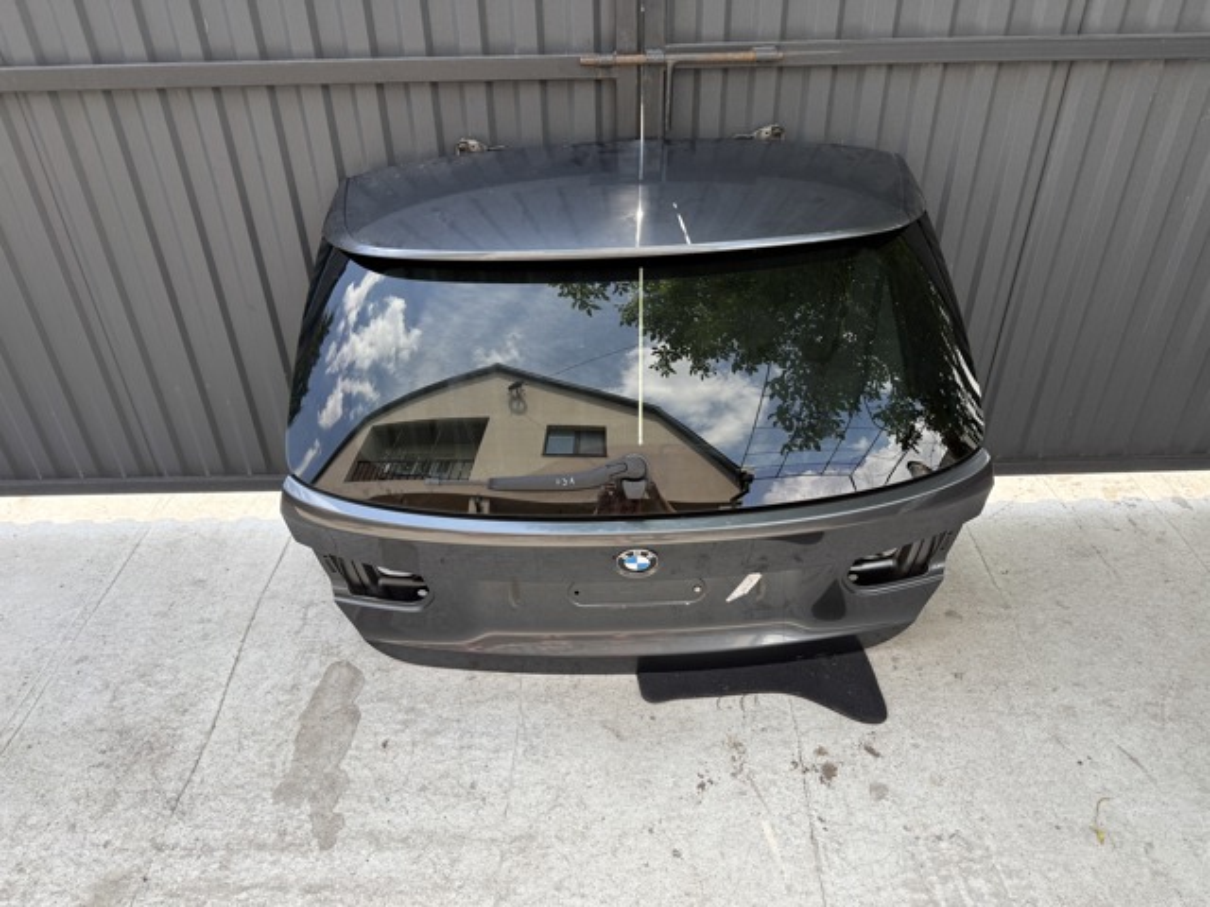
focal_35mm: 24
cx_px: 605
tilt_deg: -33.9
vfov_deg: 56.8
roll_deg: +0.8
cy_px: 454
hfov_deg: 71.6
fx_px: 839
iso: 100
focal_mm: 6.76
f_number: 1.78
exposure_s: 1/909
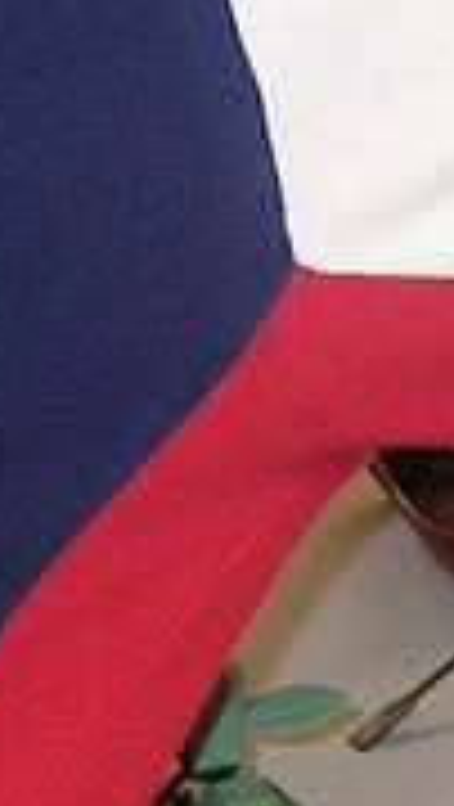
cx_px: 998
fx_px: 3630
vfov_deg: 12.0
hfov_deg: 6.9
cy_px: 1272
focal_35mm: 170
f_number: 2.8
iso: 100
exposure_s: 1/30
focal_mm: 5.6
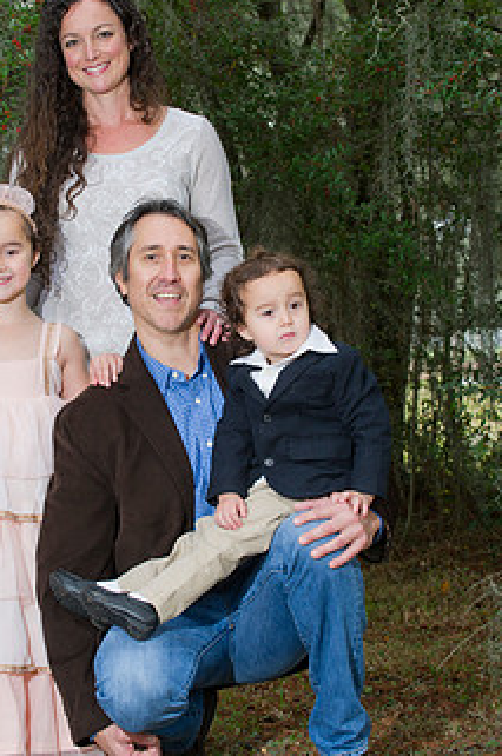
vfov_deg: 17.8
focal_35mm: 115
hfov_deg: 11.9
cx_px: 176
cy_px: 344
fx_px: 2413
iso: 640
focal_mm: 82
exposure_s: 1/200
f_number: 5.6
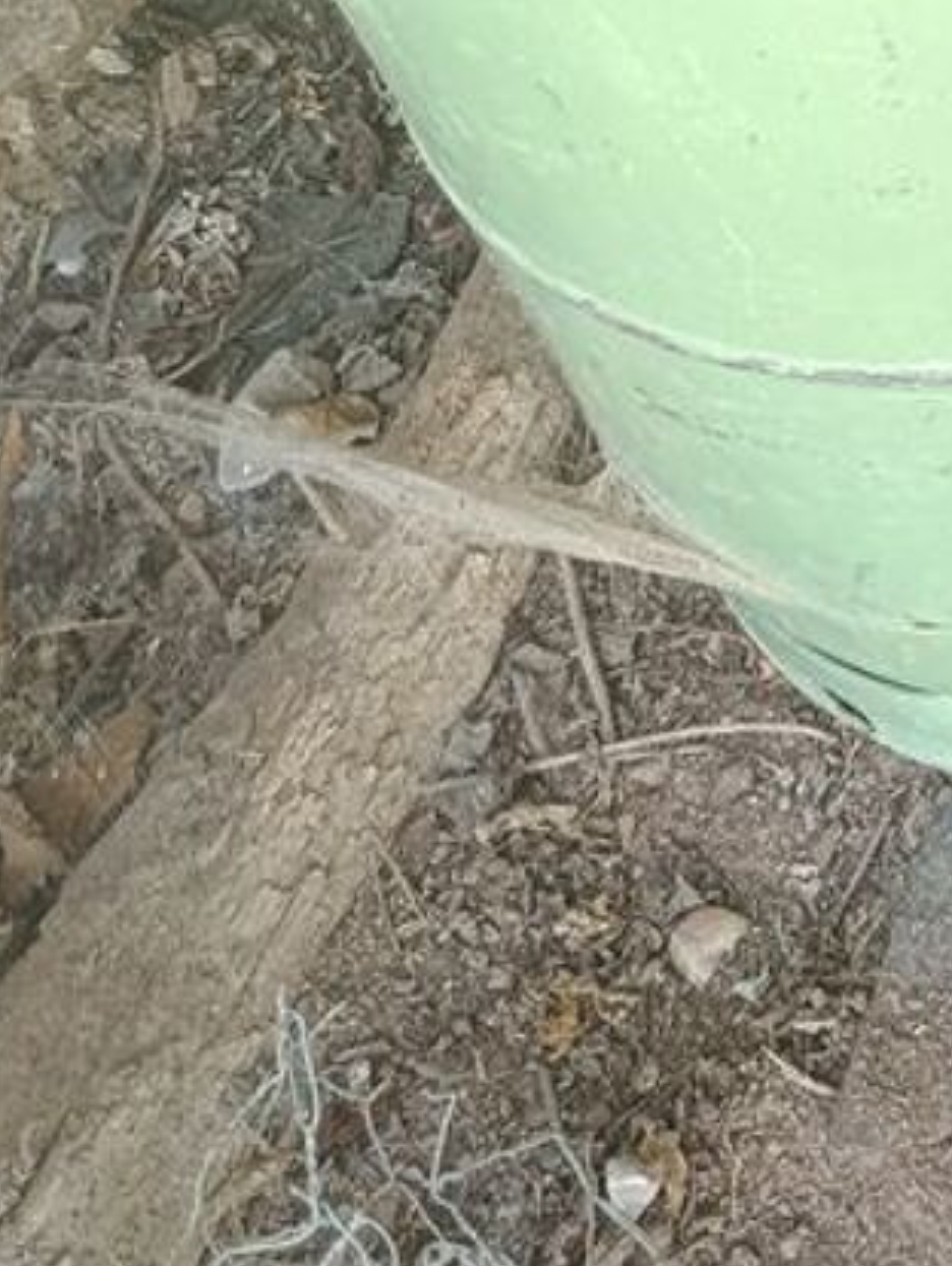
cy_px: -117
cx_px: 1465
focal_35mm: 77
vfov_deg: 23.8
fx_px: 2819
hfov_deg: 17.1
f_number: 1.88
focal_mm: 5.59
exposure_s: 1/101
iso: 412
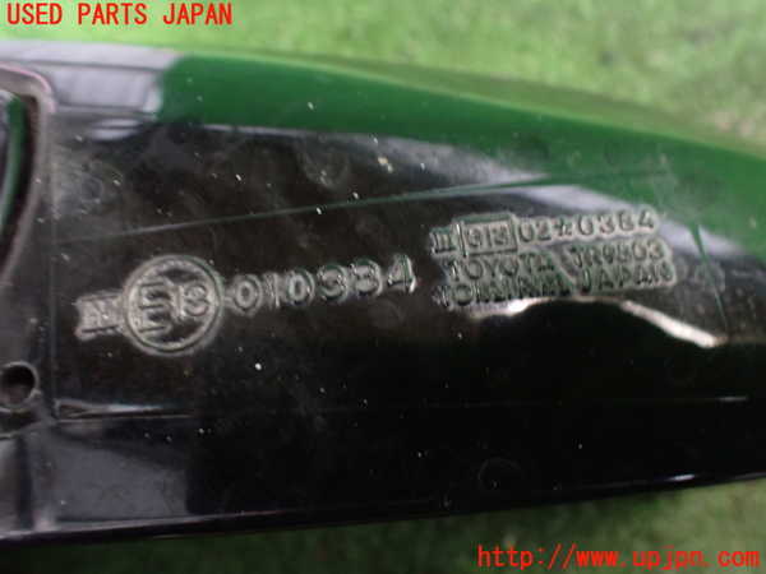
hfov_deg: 60.0
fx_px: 664
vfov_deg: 46.8
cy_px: 287
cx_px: 383
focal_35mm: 30
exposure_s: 1/30
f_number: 2.3
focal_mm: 5.4
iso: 1000
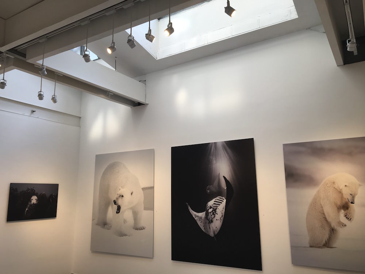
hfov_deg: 61.7
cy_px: 137
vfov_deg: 48.2
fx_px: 306
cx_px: 182
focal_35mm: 29
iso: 25
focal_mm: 4.15
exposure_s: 1/60
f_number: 2.2
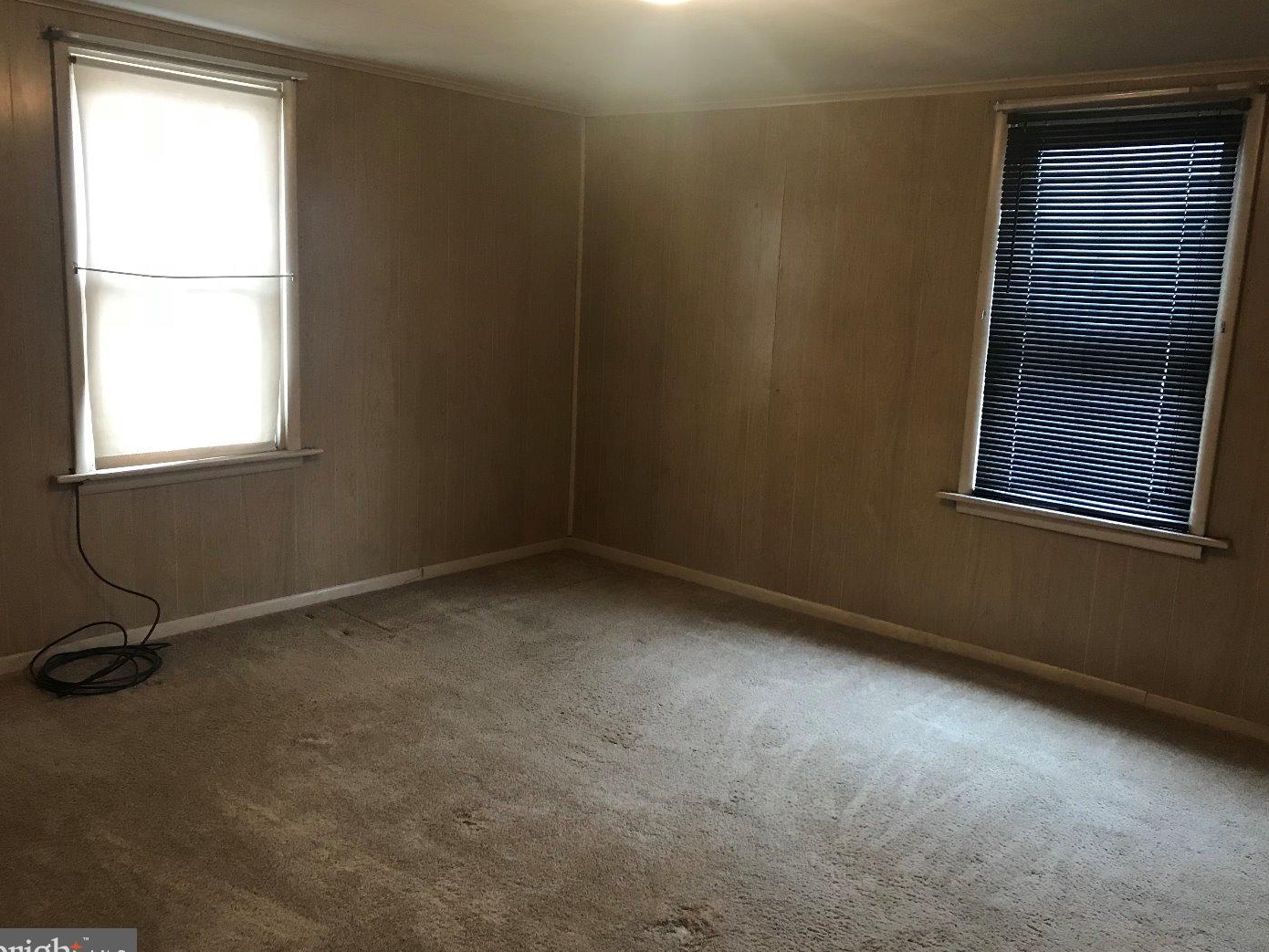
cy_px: 487
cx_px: 634
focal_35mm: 29
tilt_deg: -9.1
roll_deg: -2.5
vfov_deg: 48.2
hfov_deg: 61.7
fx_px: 1063
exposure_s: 1/15
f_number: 1.8
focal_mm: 3.99
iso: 80
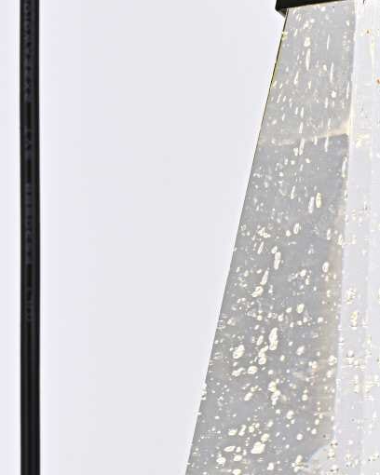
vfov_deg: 8.3
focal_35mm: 233
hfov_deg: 6.6
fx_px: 3276
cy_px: 163
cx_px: 387
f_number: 22
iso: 80
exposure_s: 1/1.3
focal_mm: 66
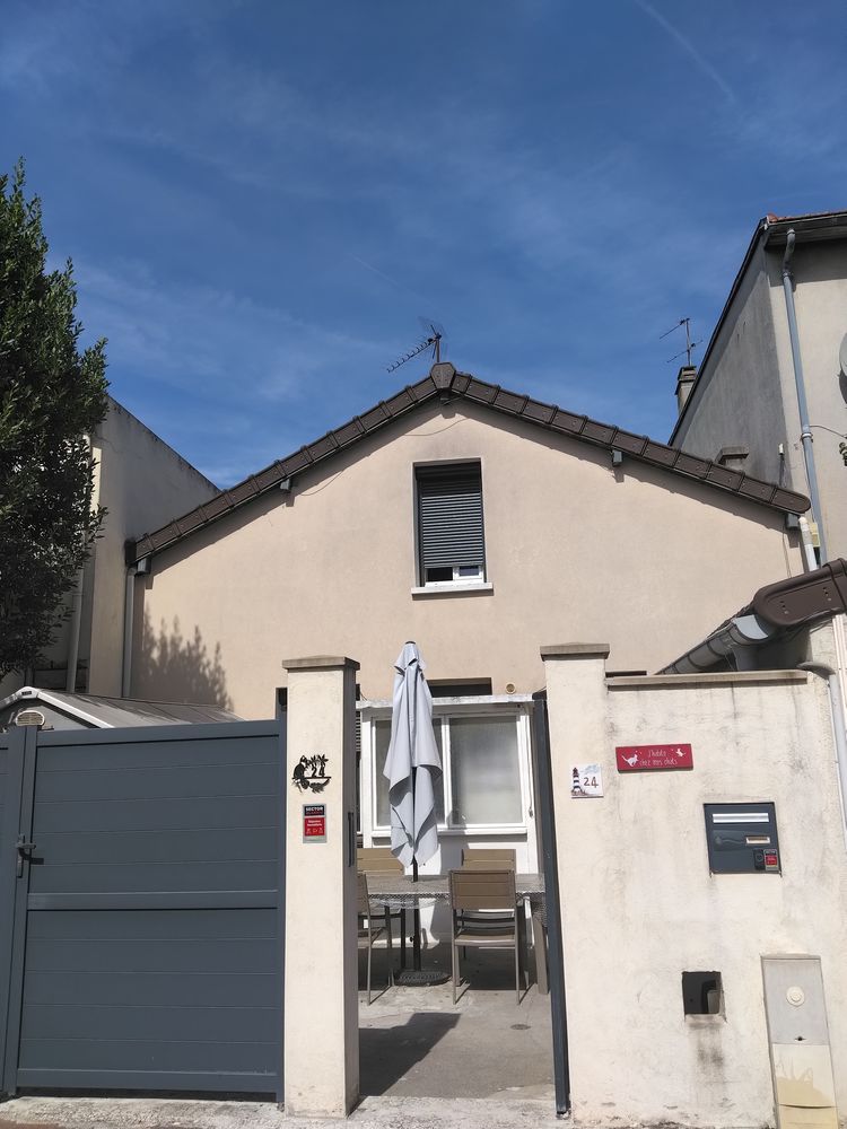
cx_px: 424
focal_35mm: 27
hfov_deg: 51.4
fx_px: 881
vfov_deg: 65.3
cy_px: 564
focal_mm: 4.05
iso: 100
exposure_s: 1/860
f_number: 1.8
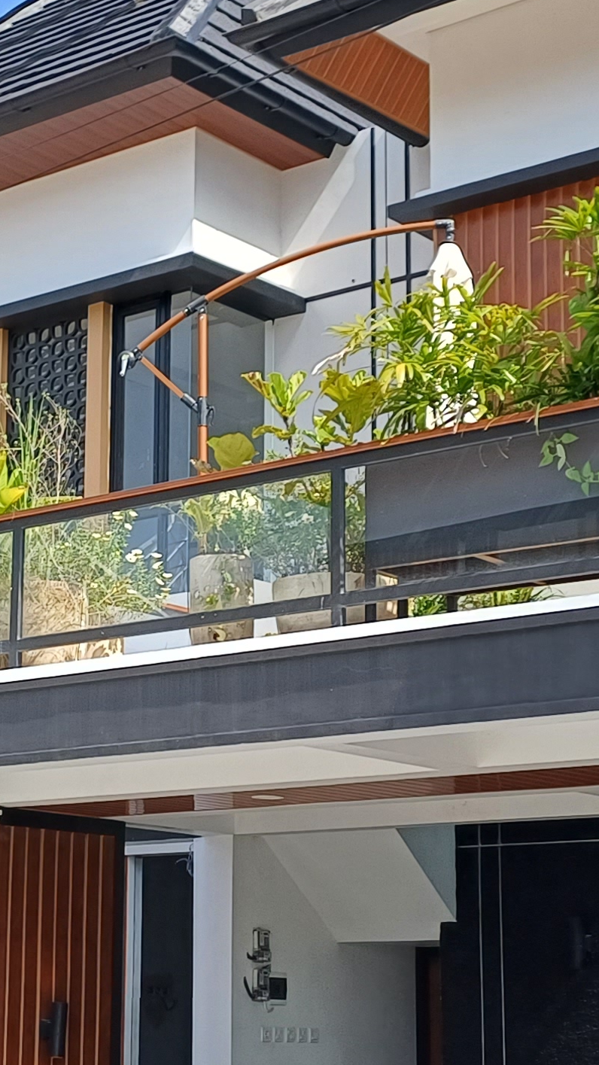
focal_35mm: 77
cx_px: 178
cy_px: 588
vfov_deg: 27.5
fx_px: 2174
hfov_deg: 15.6
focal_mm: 4.65
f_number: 1.8
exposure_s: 1/677
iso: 50
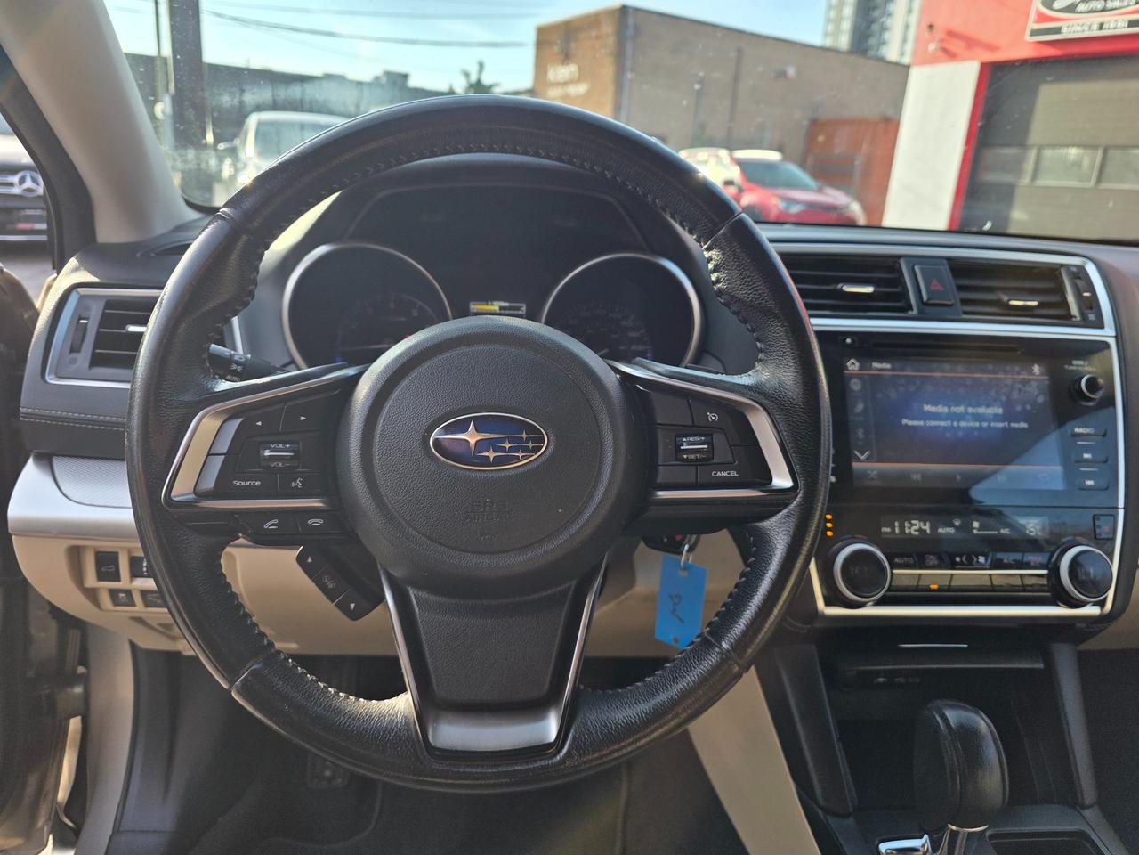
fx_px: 757
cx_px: 570
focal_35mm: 23
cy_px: 428
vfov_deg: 58.9
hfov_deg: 73.9
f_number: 1.7
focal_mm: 6.3
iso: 40
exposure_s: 1/359
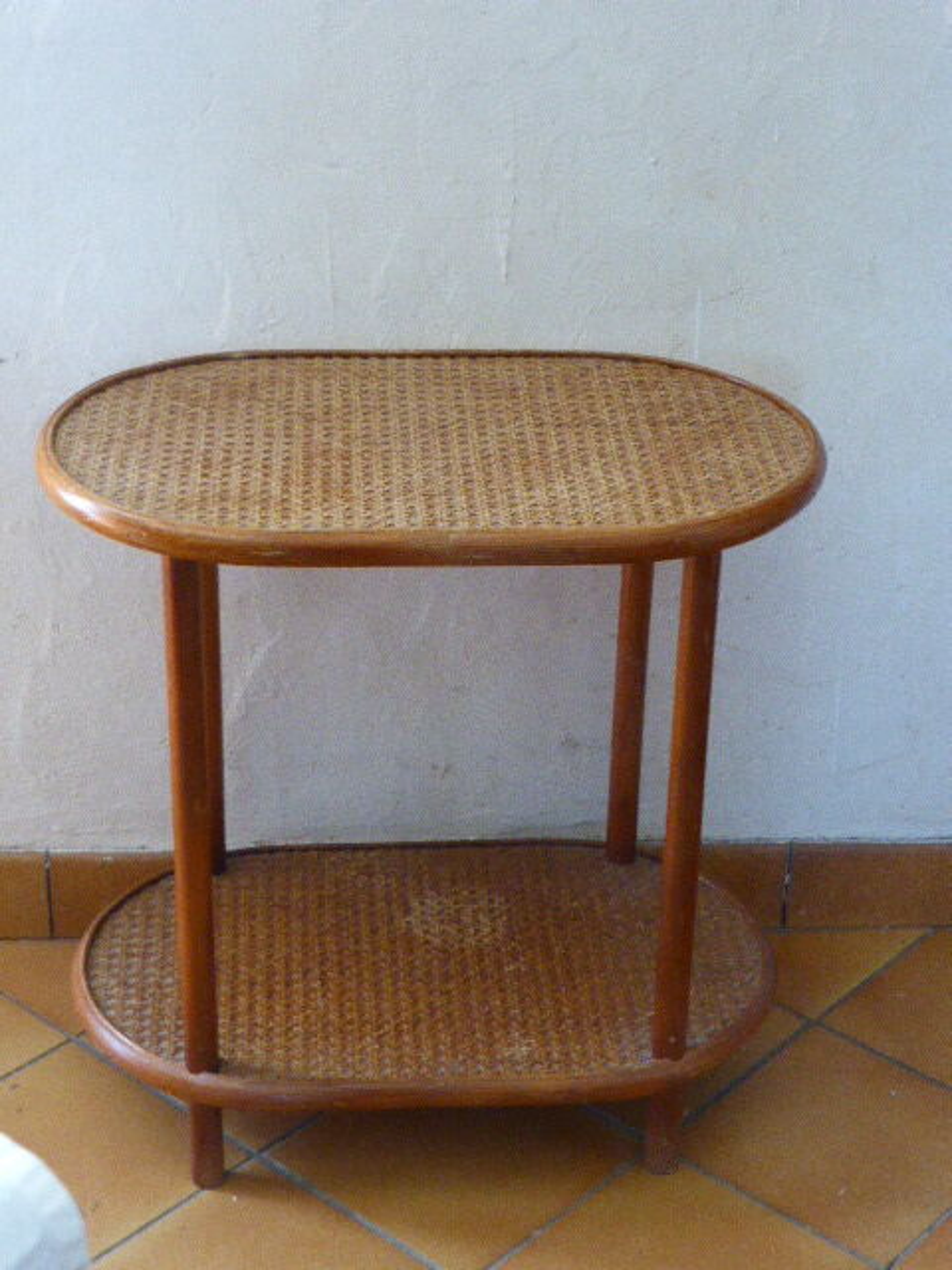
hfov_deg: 21.3
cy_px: 635
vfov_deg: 28.2
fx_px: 2530
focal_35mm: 69
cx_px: 476
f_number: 4.9
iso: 800
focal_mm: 11.7
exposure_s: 1/50
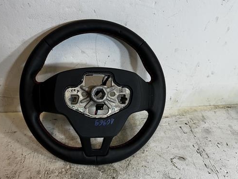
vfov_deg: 45.4
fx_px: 213
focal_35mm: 31
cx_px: 102
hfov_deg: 58.1
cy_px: 97
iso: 64
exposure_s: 1/100
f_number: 1.78
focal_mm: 6.86
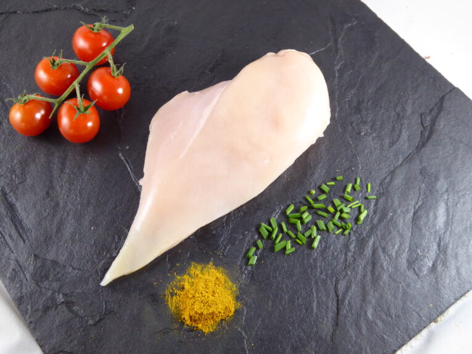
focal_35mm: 47
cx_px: 236
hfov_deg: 40.4
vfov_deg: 30.9
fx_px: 641
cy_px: 177
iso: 400
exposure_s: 1/20
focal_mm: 8.4
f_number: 4
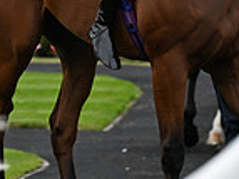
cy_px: -140
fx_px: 5388
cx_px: 150
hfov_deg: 2.5
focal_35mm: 781
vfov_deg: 1.9
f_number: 5
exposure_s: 1/1250
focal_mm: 200
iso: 1000
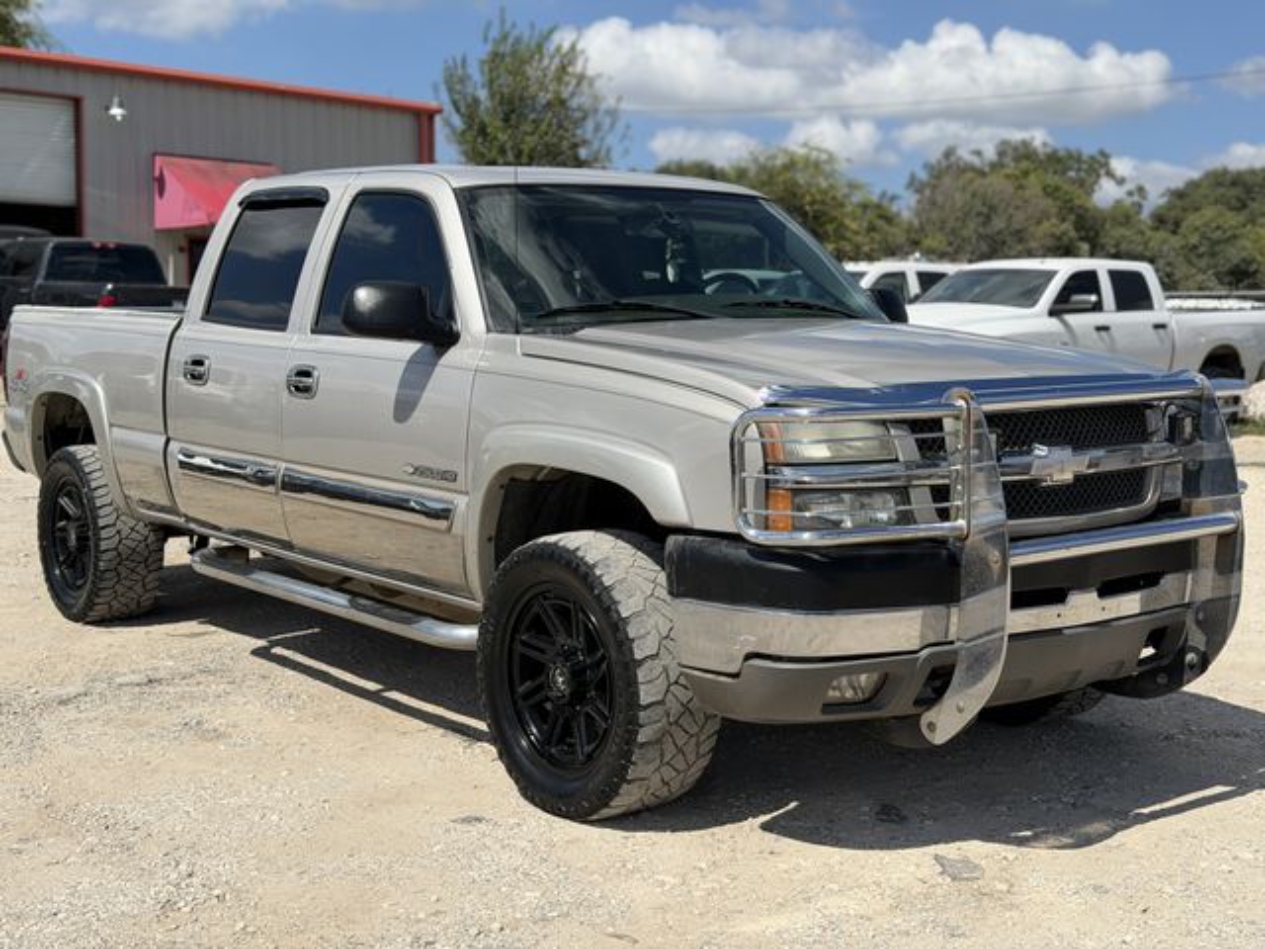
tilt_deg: -4.7
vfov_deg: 30.3
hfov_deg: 39.7
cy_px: 474
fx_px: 1754
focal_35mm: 48
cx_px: 632
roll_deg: +0.2
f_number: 1.78
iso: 80
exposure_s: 1/7143
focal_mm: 6.76
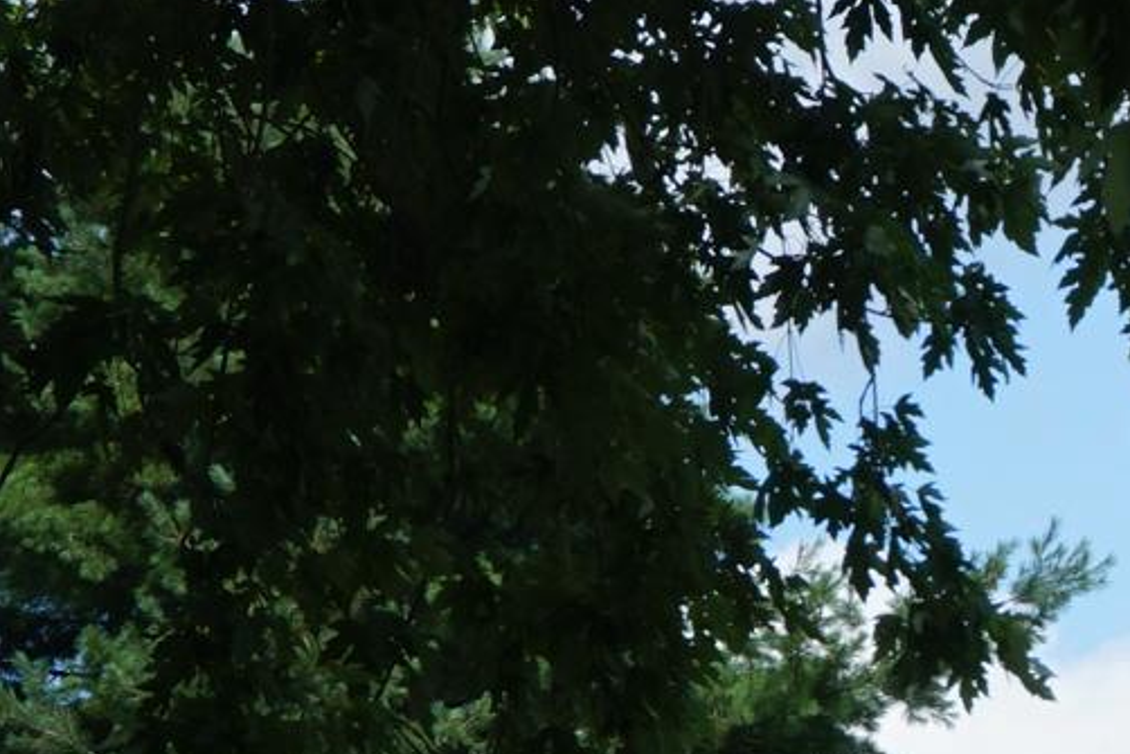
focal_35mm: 306
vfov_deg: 4.4
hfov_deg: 6.5
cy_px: 1406
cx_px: 2303
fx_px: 9607
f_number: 13
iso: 100
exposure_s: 1/100
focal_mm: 50
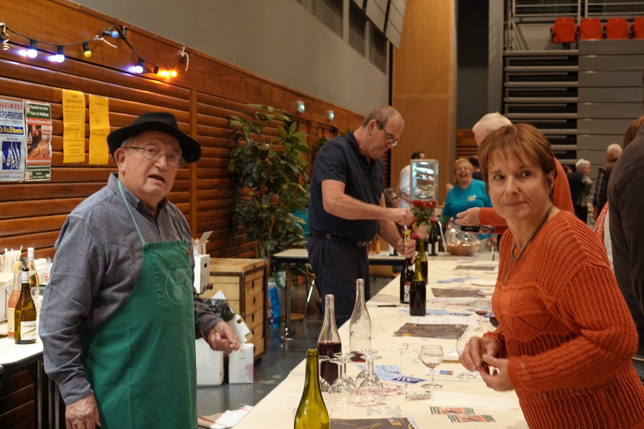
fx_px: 1002
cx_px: 322
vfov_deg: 24.2
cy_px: 214
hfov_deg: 35.6
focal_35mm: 56
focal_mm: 20.49
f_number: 3.2
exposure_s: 1/15
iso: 800
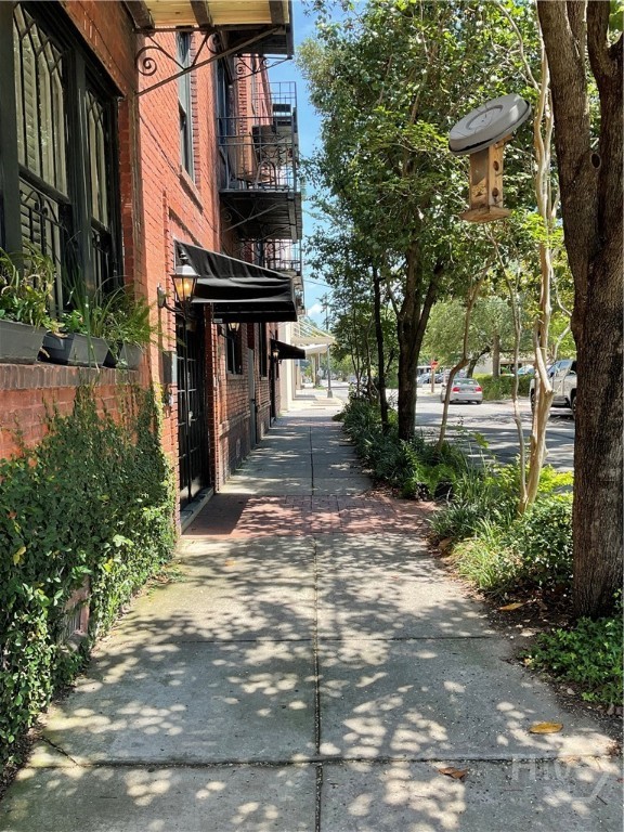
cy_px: 416
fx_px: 697
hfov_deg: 48.2
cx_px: 312
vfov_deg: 61.7
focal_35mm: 29
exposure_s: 1/230
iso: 16
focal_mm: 3
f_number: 1.8
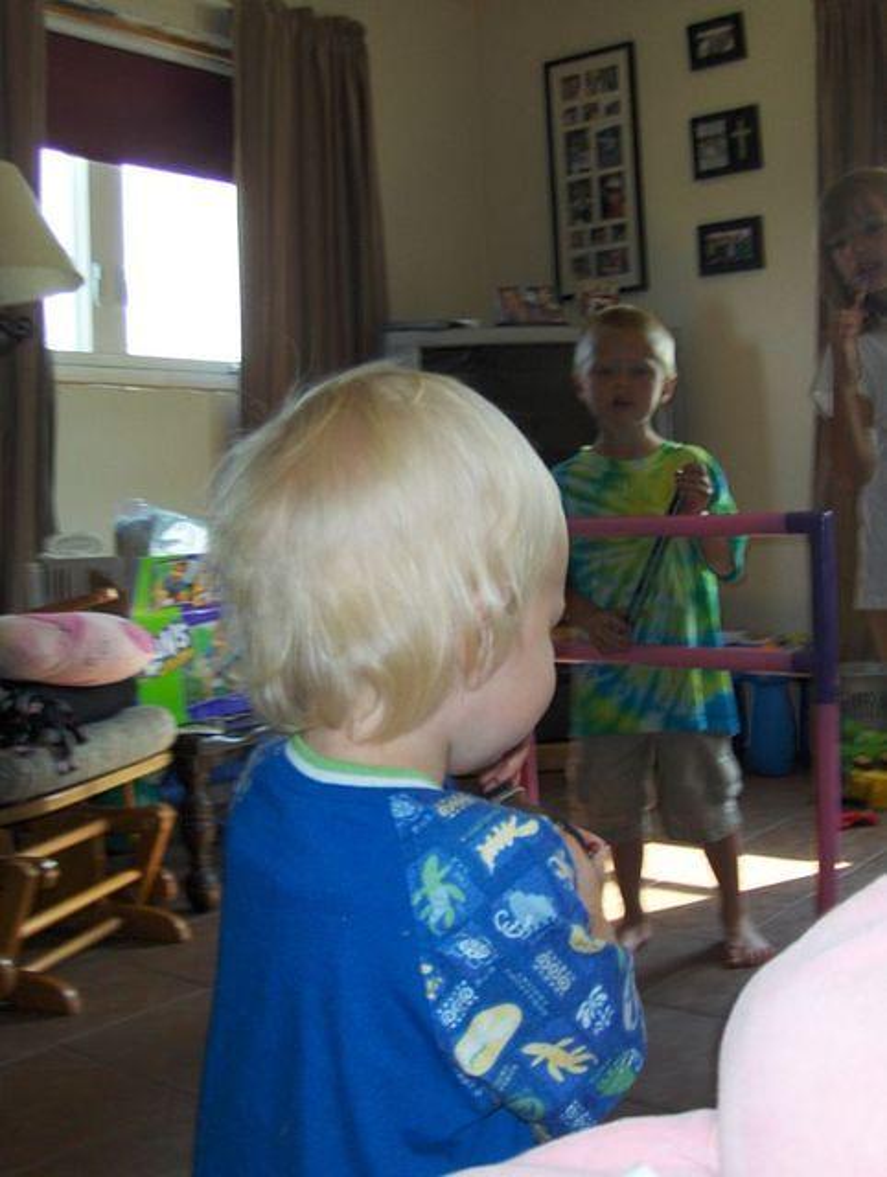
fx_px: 1397
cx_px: 444
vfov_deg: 45.7
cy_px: 588
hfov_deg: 35.2
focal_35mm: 41
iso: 100
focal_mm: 6.5
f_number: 3.5
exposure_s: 1/60
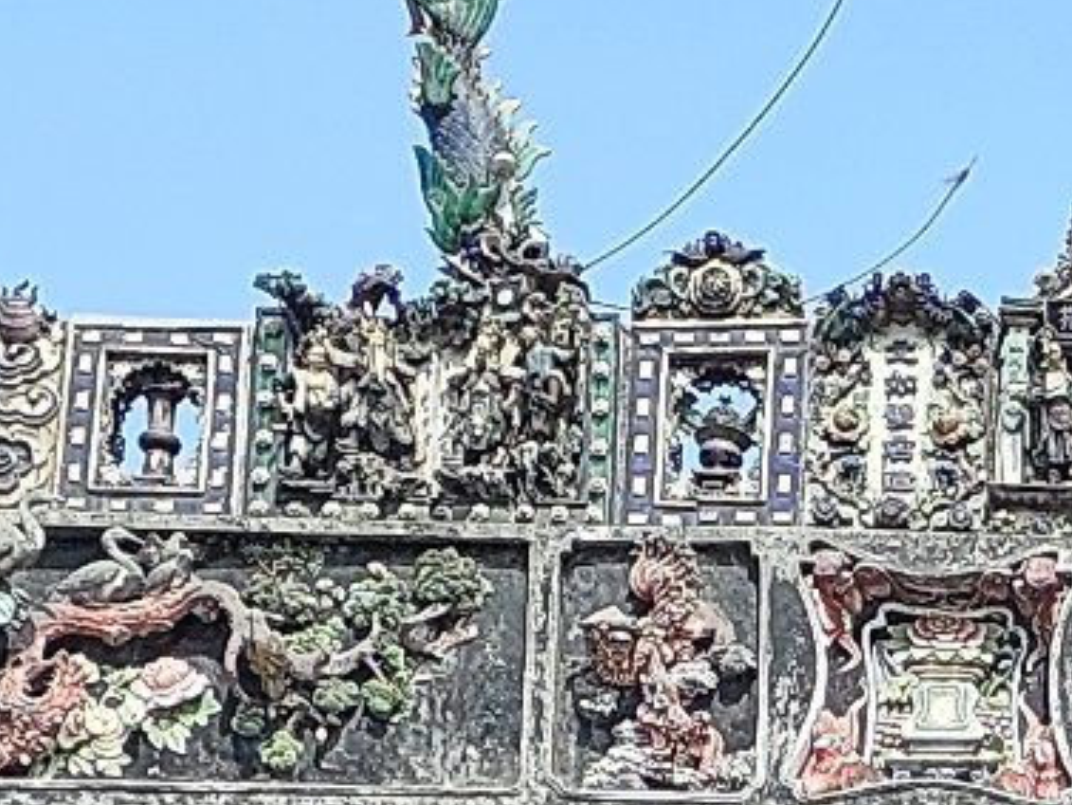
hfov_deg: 10.5
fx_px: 5607
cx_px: 1683
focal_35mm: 181
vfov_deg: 7.5
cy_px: 2185
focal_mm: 4.71
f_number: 1.79
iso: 50
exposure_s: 1/1111
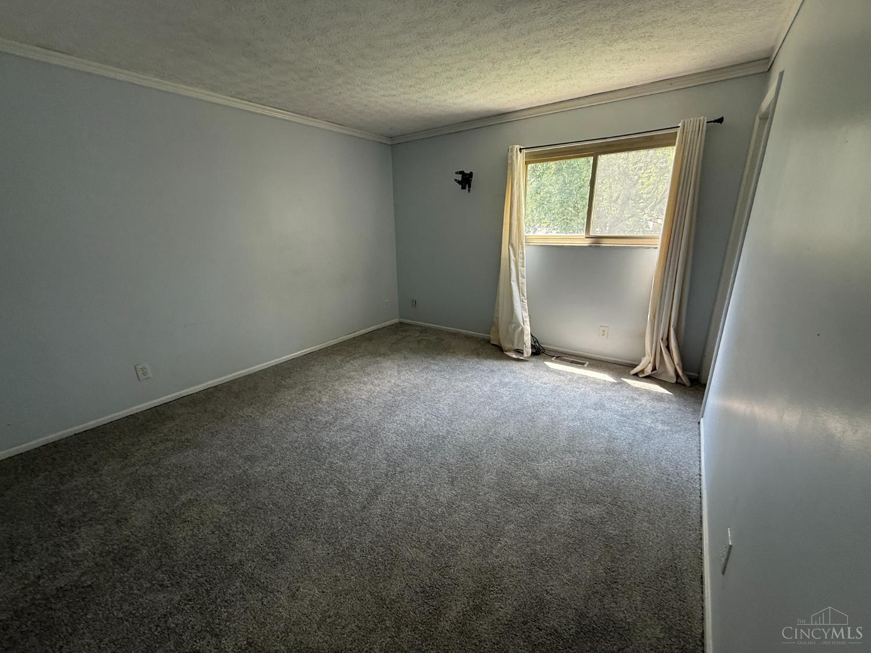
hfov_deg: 102.1
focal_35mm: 14
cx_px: 436
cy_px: 326
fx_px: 352
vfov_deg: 85.7
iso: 125
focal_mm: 2.22
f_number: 2.2
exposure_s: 1/99
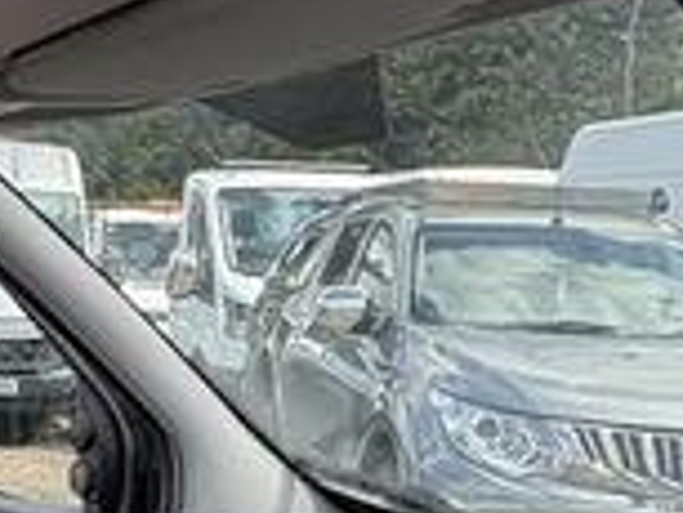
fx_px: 1619
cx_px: 40
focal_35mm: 82
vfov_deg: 16.7
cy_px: 718
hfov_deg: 23.1
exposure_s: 1/388
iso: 50
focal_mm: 2.22
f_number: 2.2
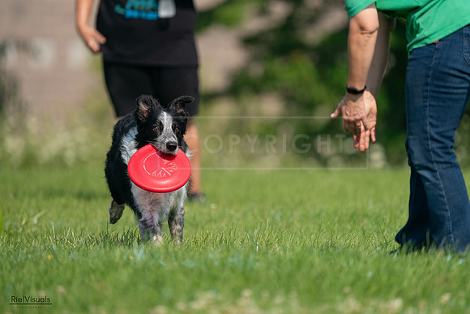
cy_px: 157
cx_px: 235
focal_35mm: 600
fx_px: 7835
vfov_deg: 2.3
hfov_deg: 3.4
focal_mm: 600
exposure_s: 1/4000
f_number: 6.3
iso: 1000
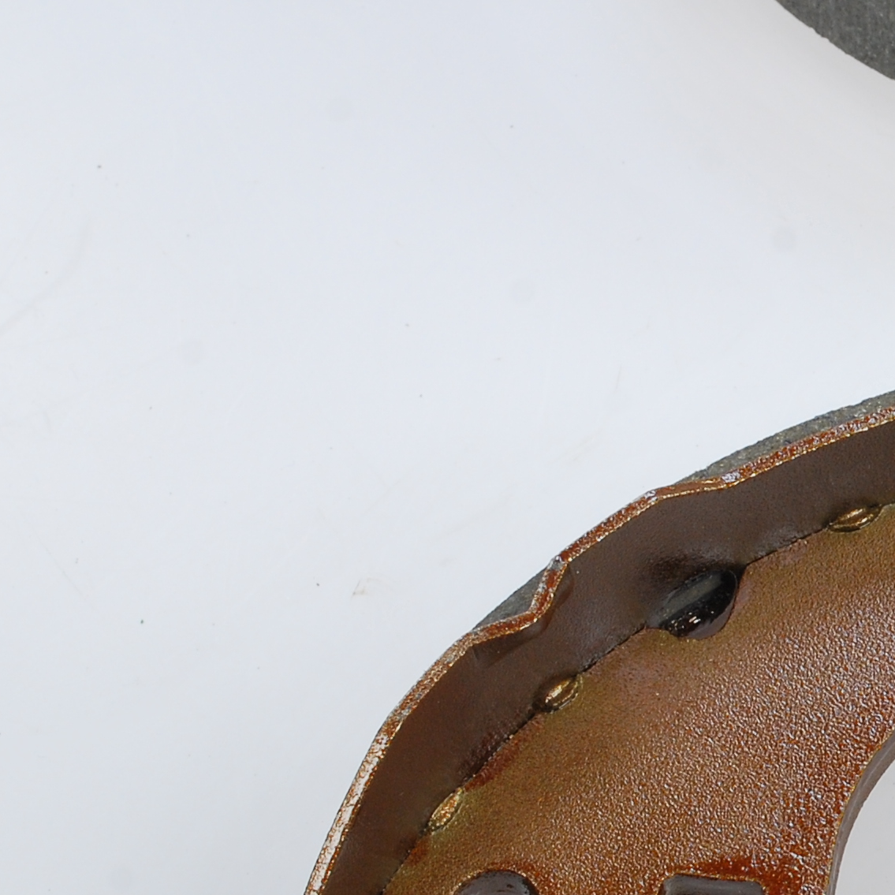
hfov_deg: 11.5
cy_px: 341
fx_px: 4329
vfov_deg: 11.8
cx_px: 1209
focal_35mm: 148
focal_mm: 34
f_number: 13
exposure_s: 1/20
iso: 200
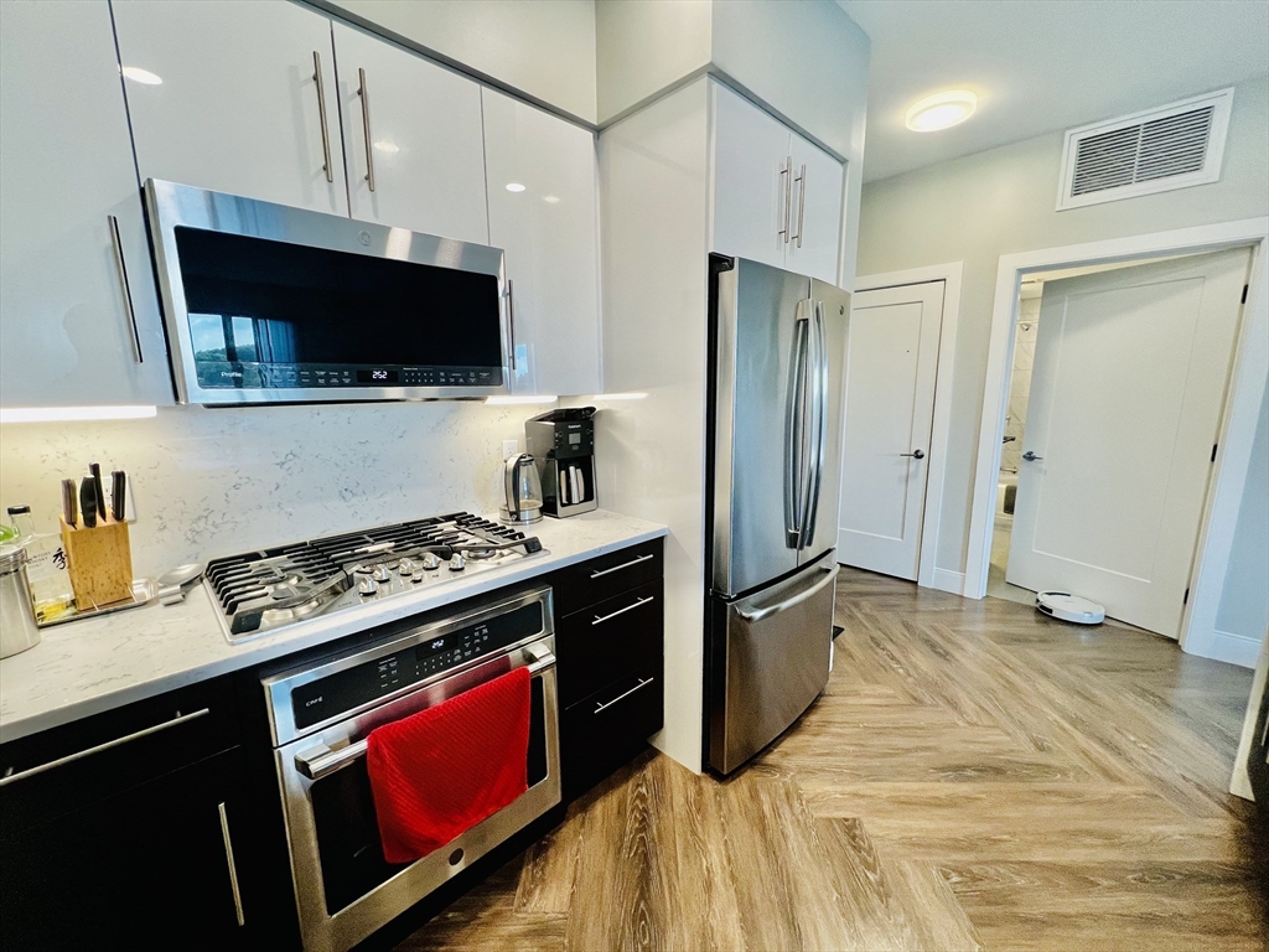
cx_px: 634
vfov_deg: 89.9
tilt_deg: -10.9
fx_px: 477
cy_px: 476
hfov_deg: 106.2
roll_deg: +0.7
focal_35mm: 13
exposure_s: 1/120
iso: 200
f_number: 1.8
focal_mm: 1.57
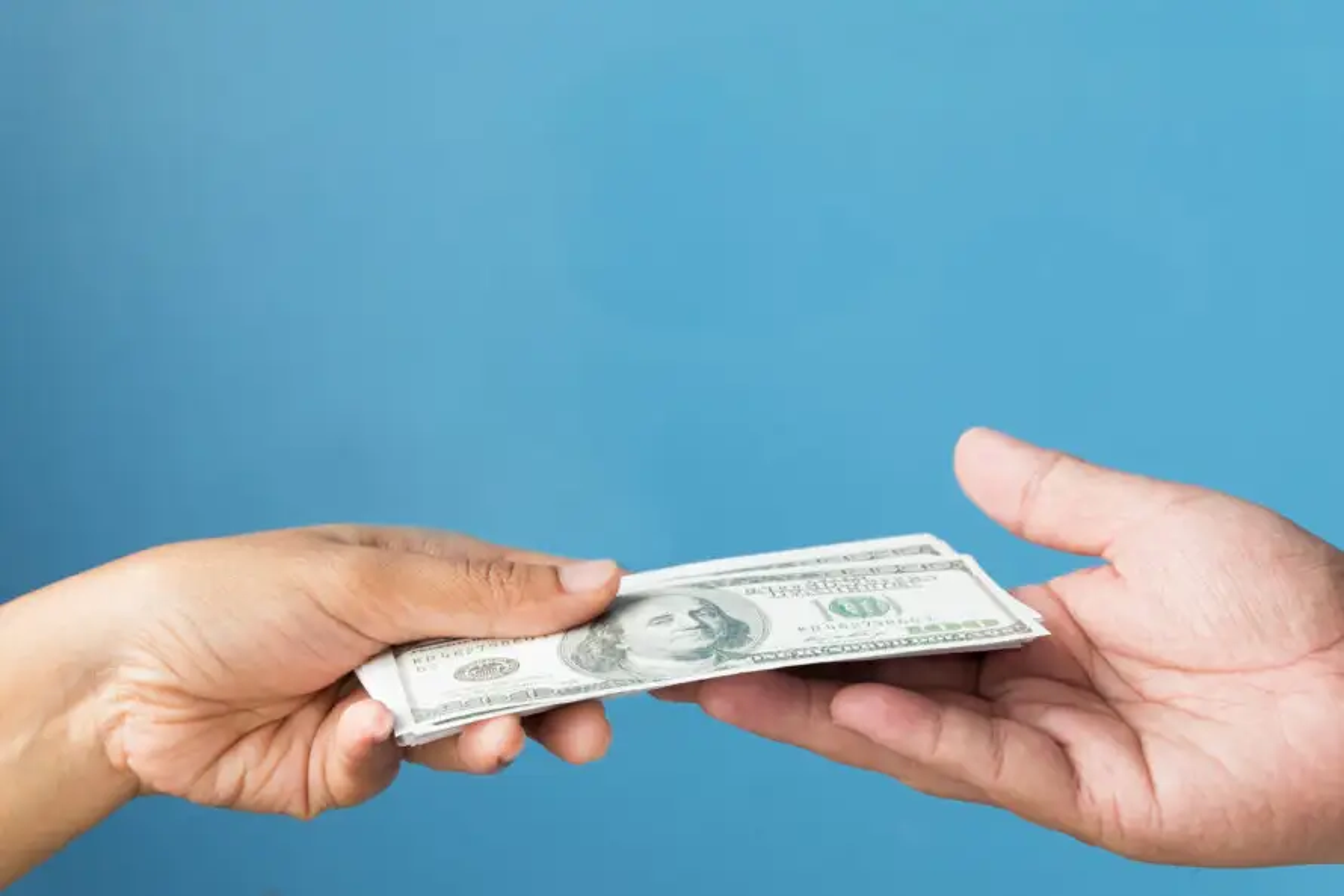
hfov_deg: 27.7
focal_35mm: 73
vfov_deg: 18.7
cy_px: 448
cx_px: 672
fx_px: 2725
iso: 200
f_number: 5.6
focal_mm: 48.4
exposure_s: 1/40
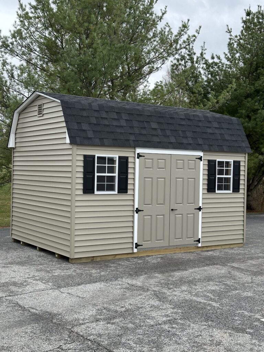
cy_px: 176
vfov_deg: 39.7
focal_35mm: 48
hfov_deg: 30.3
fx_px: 488
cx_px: 132
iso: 64
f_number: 1.78
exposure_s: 1/1376
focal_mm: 6.86
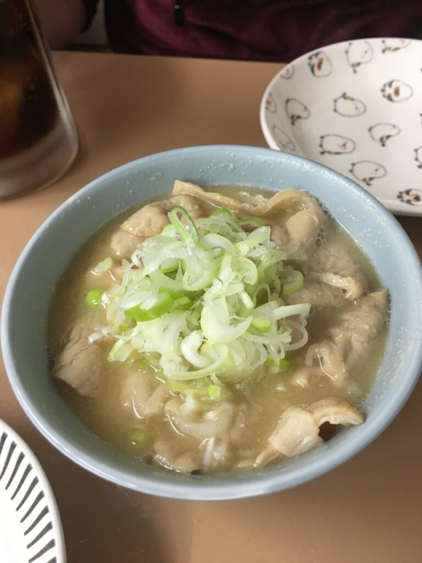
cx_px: 211
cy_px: 282
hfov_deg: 48.2
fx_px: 471
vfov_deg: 61.7
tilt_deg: -52.3
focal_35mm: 29
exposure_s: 1/33
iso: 160
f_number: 2.2
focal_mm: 4.15
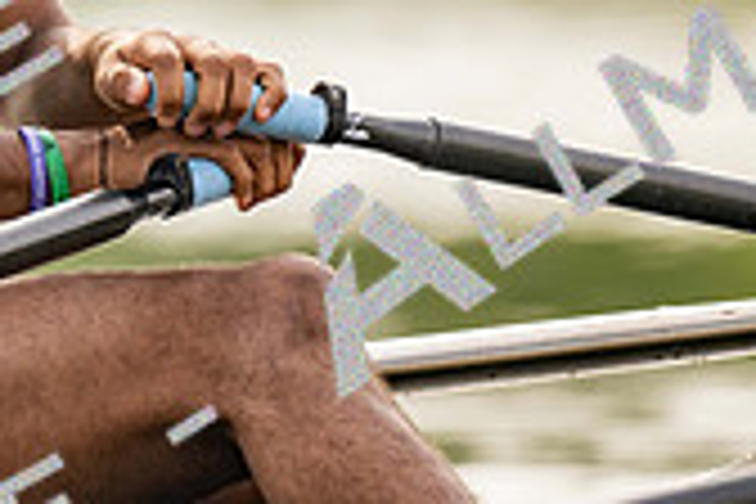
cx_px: -72
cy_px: -29
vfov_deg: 0.7
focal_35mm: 2077
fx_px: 43614
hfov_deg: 1.0
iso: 640
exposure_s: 1/2500
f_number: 4
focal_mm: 600
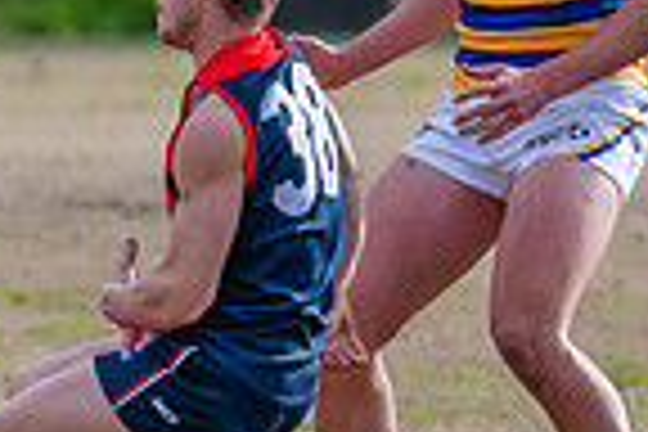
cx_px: -45
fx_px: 28366
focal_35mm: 1576
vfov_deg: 0.9
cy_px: 212
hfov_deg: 1.3
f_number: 6
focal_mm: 320
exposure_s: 1/1600
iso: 800
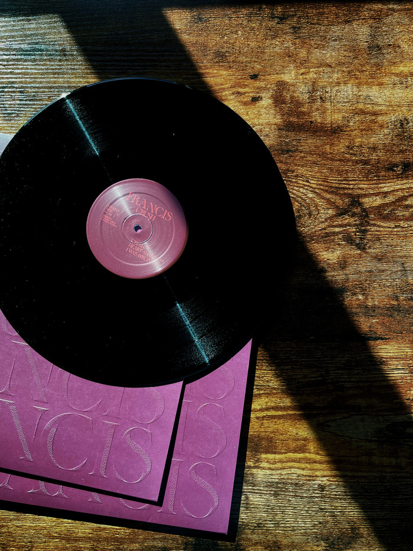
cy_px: 276
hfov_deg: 53.1
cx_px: 206
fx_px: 414
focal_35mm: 26
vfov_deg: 67.3
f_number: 1.6
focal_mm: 4.2
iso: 32
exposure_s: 1/136
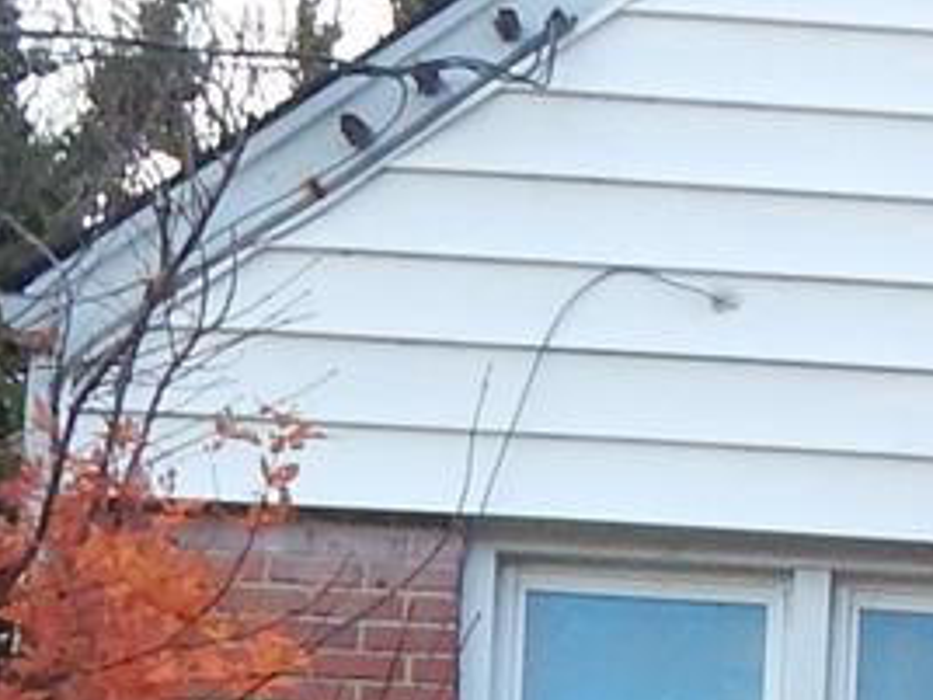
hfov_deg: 10.9
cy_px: 1553
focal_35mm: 168
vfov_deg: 8.3
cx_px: 1748
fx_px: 4528
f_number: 3
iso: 125
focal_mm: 4
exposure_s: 1/250
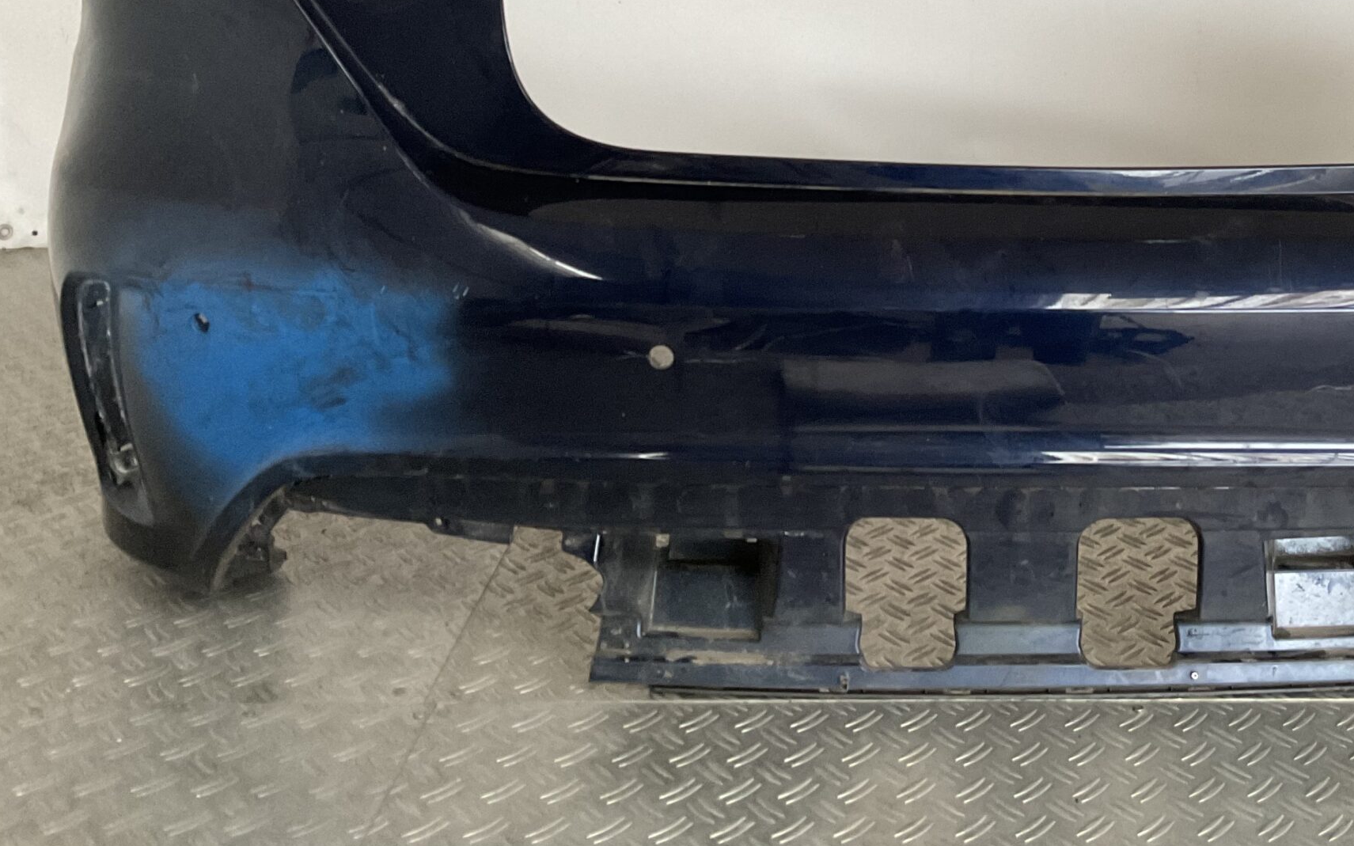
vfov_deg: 27.2
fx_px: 1697
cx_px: 1008
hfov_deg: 42.2
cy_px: 121
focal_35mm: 46
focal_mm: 3
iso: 125
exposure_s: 1/50
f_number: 1.8
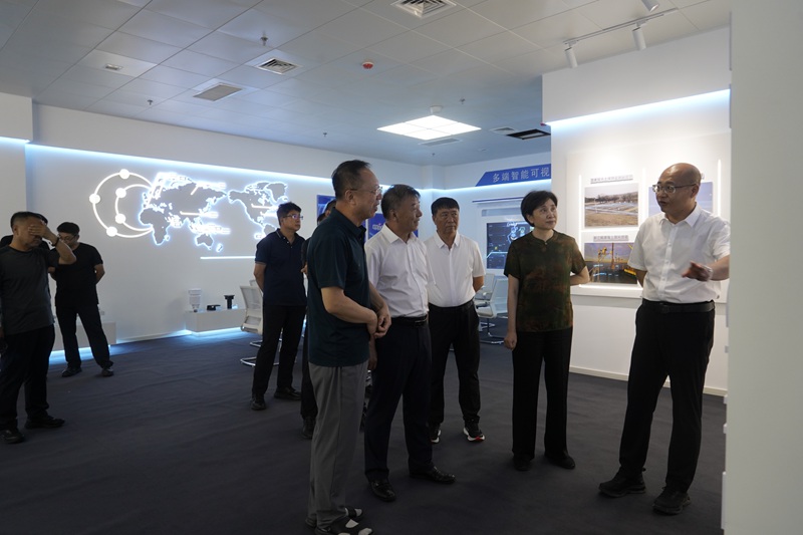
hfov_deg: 73.8
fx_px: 535
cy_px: 268
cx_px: 402
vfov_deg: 53.1
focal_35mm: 24
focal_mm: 24
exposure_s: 1/100
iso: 1600
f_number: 8
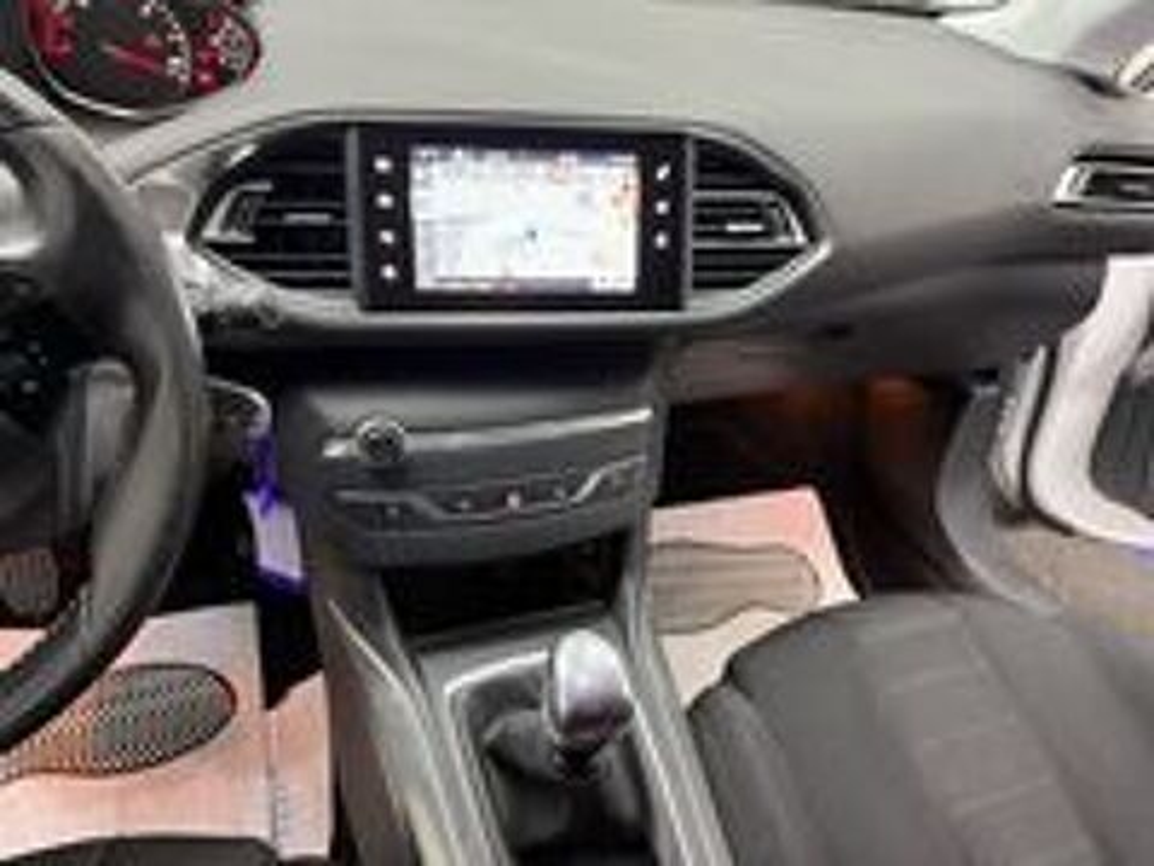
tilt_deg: -35.9
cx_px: 577
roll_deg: -6.7
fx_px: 800
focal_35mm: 24
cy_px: 433
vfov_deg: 56.8
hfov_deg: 71.6
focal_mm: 6.76
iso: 500
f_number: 1.78
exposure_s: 1/50
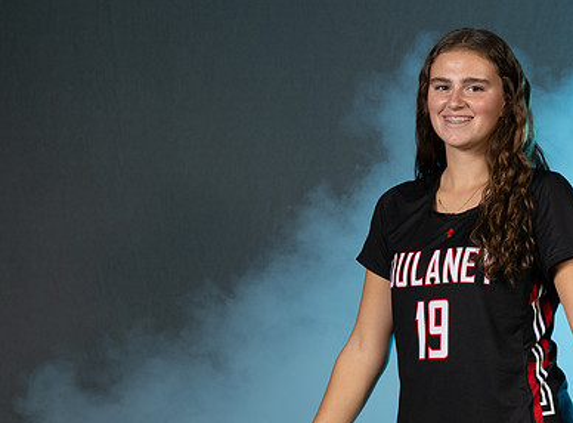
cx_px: 510
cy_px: 298
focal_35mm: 182
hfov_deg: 10.9
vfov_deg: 8.1
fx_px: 2994
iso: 80
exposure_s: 1/125
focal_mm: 92
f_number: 5.6
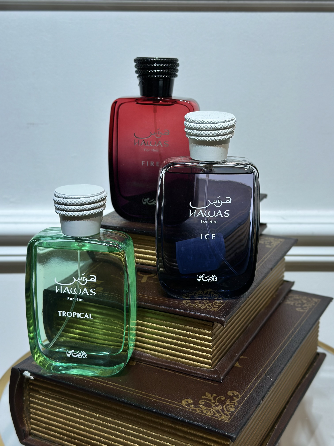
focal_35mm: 48
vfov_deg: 39.7
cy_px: 223
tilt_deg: -16.4
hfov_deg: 30.3
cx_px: 167
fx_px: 618
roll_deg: -1.6
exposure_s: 1/460
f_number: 1.78
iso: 80
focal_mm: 6.86
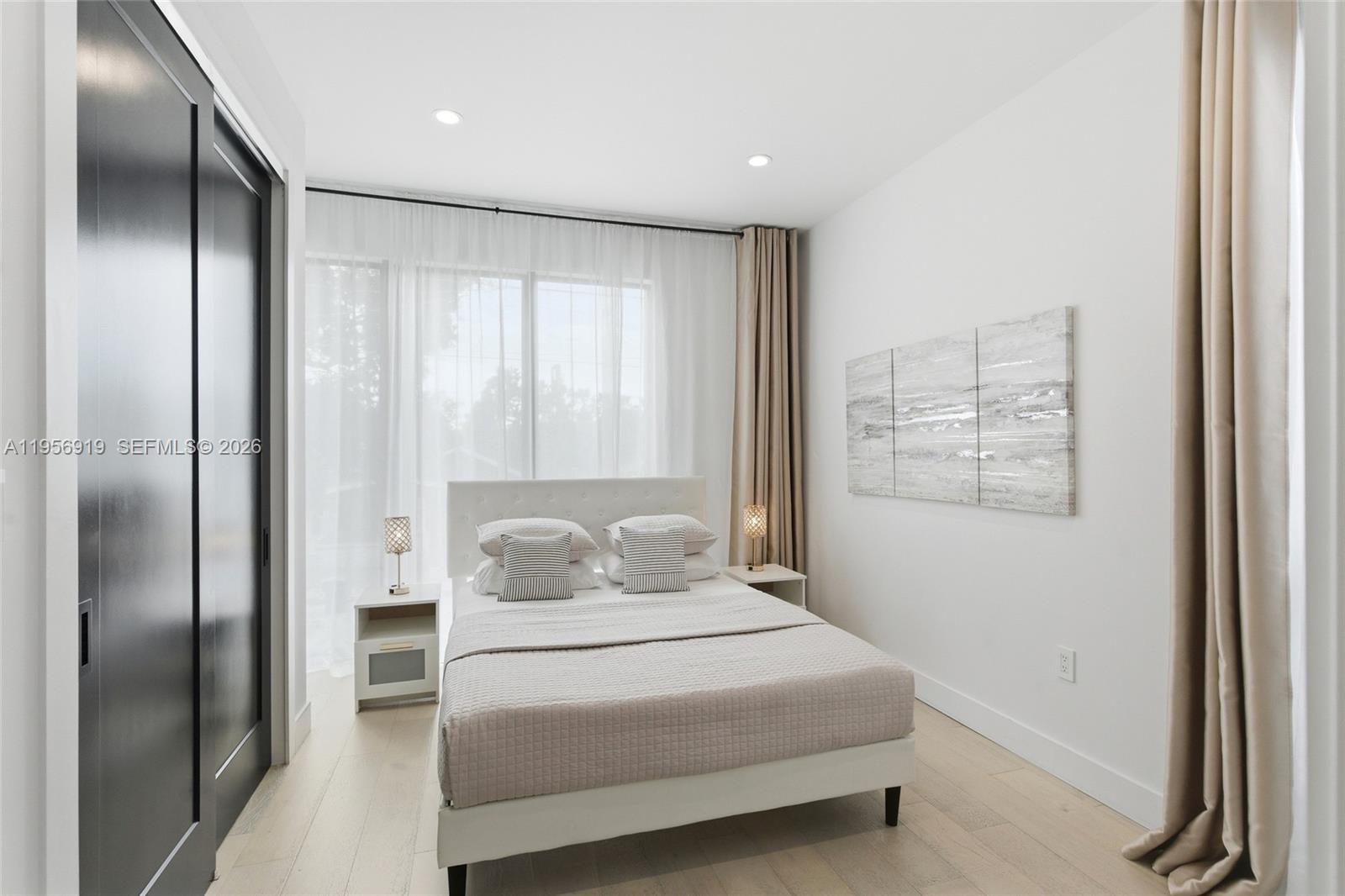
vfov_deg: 70.4
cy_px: 448
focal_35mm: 17
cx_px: 672
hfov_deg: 93.3
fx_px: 635
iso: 250
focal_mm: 17
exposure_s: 1/640
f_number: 8
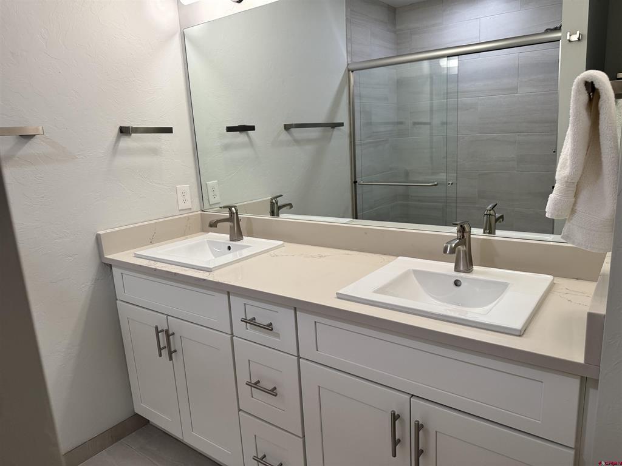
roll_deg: +3.0
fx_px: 431
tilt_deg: -12.6
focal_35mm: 24
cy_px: 233
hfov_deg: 71.6
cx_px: 311
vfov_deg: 56.8
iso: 160
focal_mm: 6.76
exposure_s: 1/120
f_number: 1.78
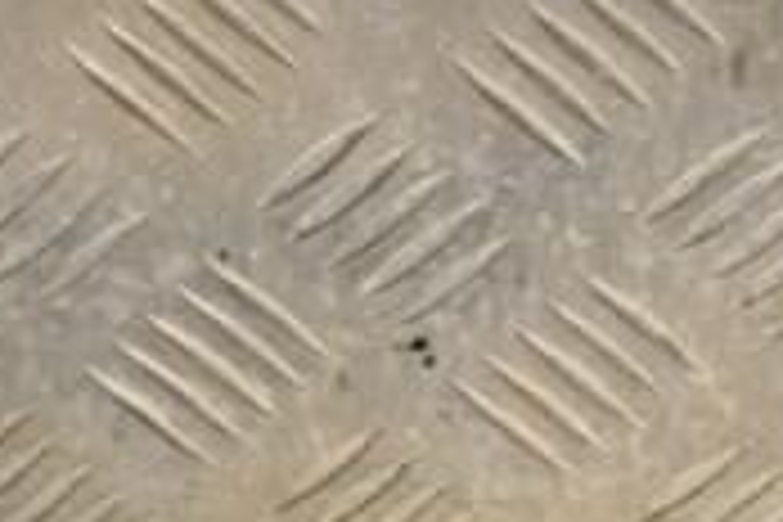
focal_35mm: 217
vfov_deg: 6.2
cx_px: 382
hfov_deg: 9.5
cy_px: 860
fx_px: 4719
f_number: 6.3
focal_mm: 42
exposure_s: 1/200
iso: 800
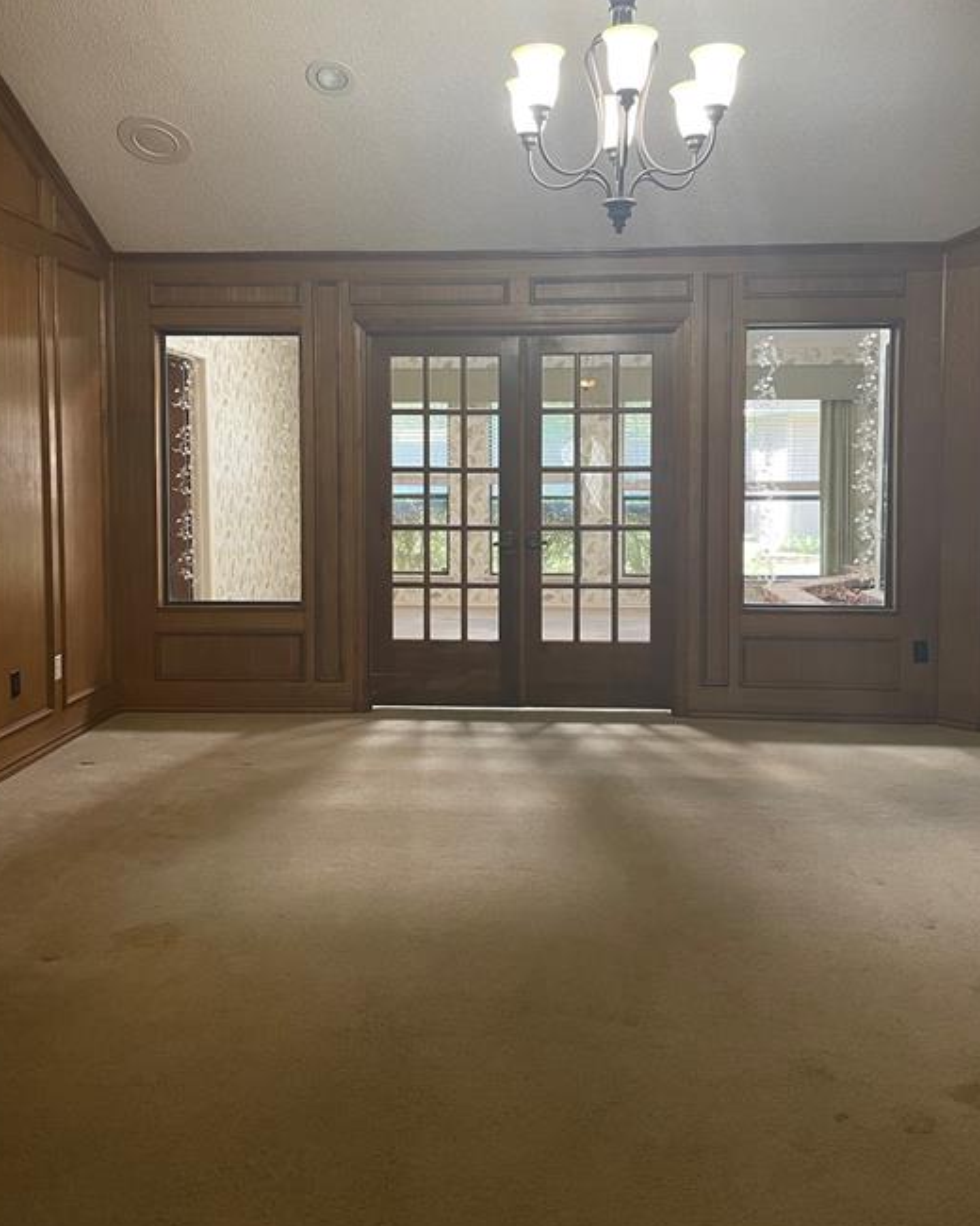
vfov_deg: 58.5
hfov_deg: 48.5
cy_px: 528
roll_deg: +0.6
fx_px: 1088
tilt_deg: -2.4
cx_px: 486
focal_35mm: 30
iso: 125
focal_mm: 4.2
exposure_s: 1/60
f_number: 1.6
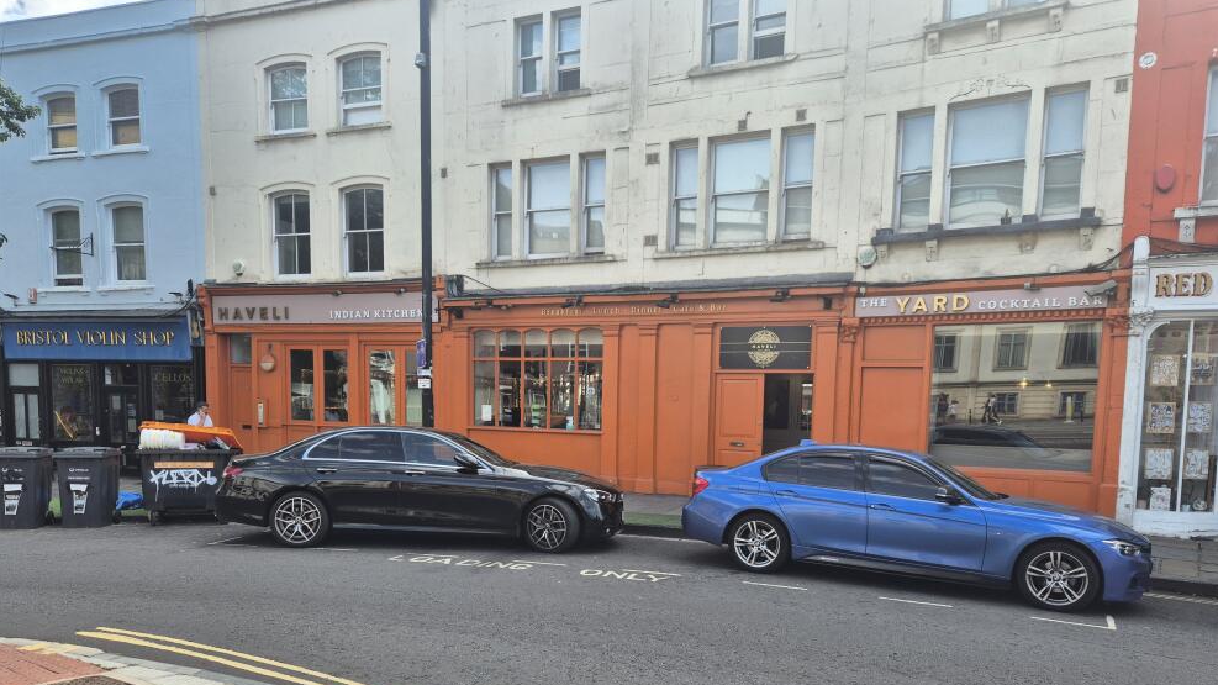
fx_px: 840
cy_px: 465
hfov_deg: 71.9
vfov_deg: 43.7
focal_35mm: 26
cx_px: 610
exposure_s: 1/499
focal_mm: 5.4
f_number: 1.8
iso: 25
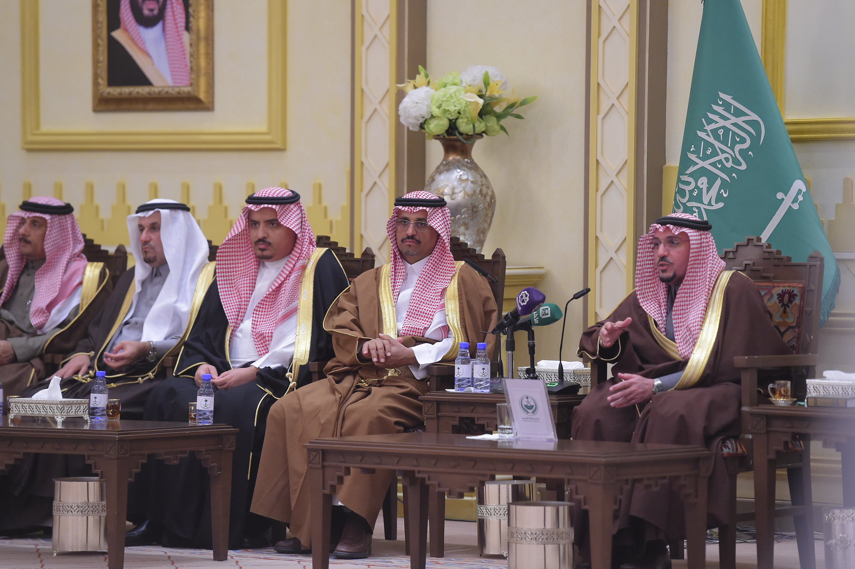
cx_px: 428
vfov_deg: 8.1
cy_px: 284
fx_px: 4035
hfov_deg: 12.1
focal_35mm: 170
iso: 4000
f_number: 3.2
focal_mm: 170
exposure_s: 1/250
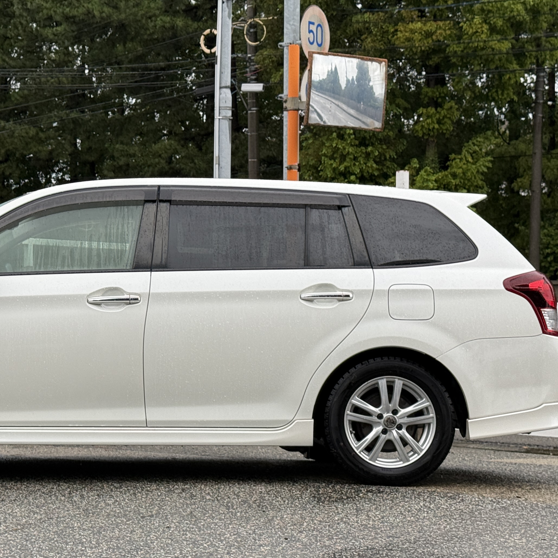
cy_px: 295
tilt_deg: +0.4
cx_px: 122
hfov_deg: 20.7
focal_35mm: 83
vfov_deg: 20.9
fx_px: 1514
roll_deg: -0.7
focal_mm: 6.76
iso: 80
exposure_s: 1/865
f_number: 1.78
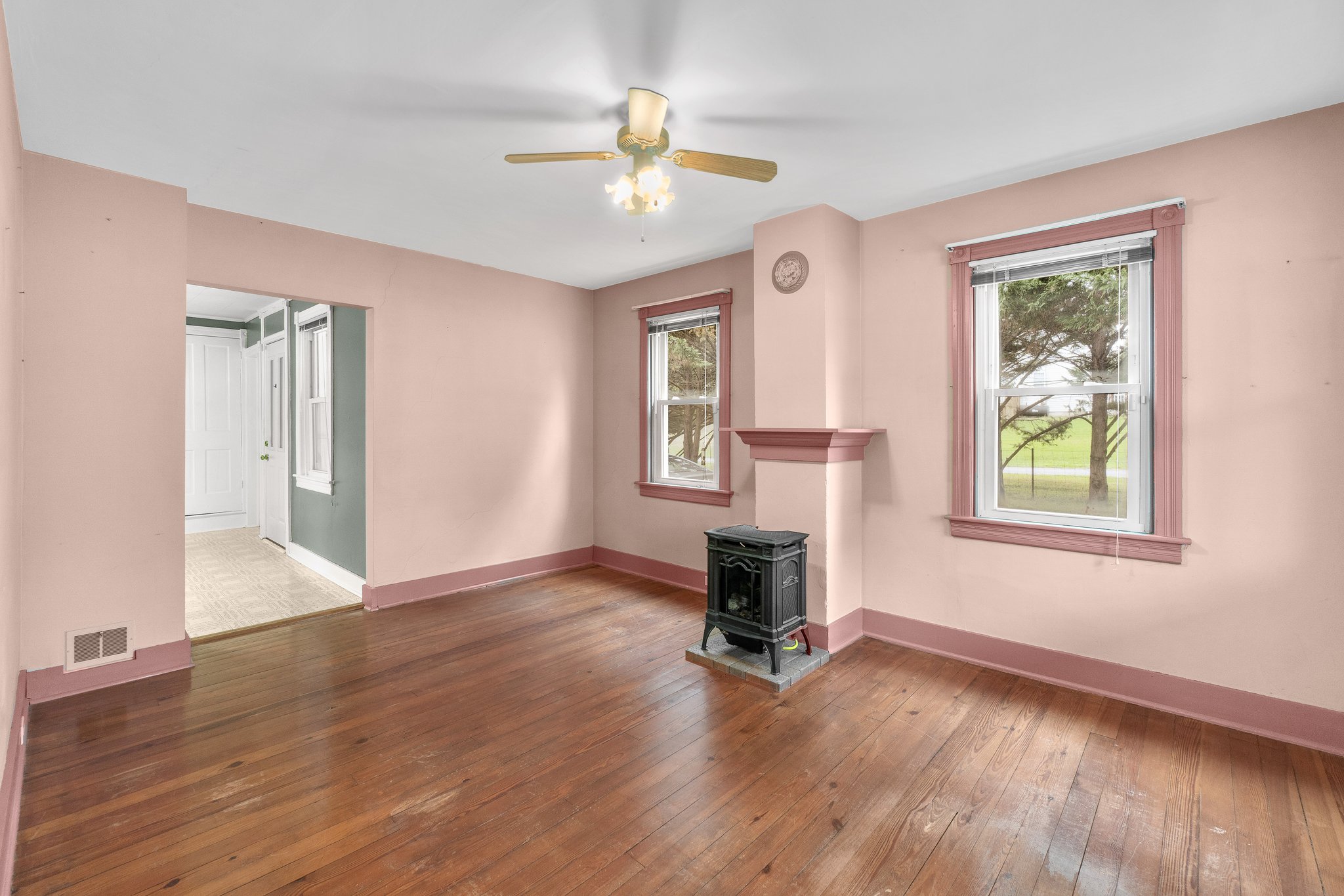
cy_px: 448
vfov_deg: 77.3
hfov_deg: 100.4
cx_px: 672
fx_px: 560
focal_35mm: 15
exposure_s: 1
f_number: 8
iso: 100
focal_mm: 10
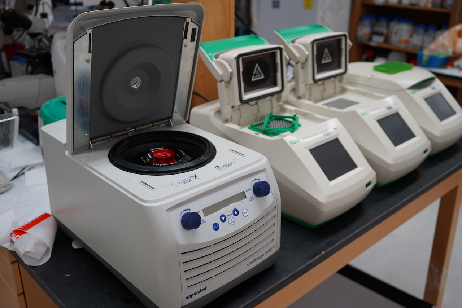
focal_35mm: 36
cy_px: 154
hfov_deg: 53.1
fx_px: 462
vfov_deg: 36.9
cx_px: 231
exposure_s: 1/160
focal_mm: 36
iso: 500
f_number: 4
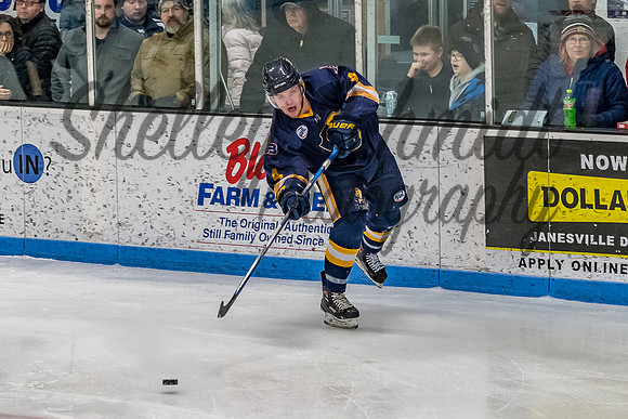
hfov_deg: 10.2
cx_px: 331
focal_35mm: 201
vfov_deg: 6.8
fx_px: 3510
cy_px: 177
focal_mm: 82
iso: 1600
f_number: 3.2
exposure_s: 1/800
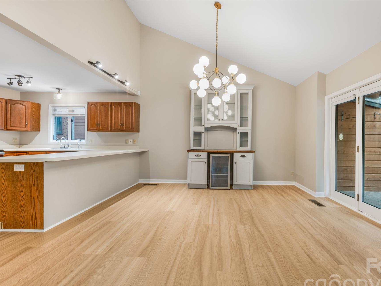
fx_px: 176
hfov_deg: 94.2
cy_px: 150
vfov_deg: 78.0
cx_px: 211
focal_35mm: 16
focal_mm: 14
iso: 100
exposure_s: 1/15
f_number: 4
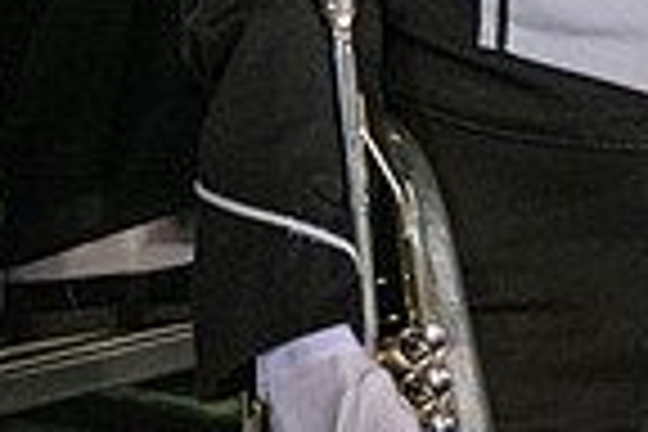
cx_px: 1143
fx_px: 2034
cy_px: -421
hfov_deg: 15.7
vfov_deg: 11.1
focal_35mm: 113
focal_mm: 28
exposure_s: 1/500
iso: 2000
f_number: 3.2
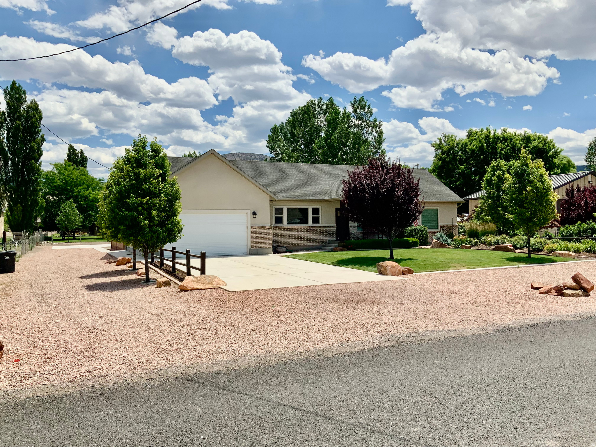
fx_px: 499
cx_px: 298
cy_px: 224
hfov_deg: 61.7
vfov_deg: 48.2
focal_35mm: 29
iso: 20
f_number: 1.8
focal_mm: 3
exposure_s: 1/3534
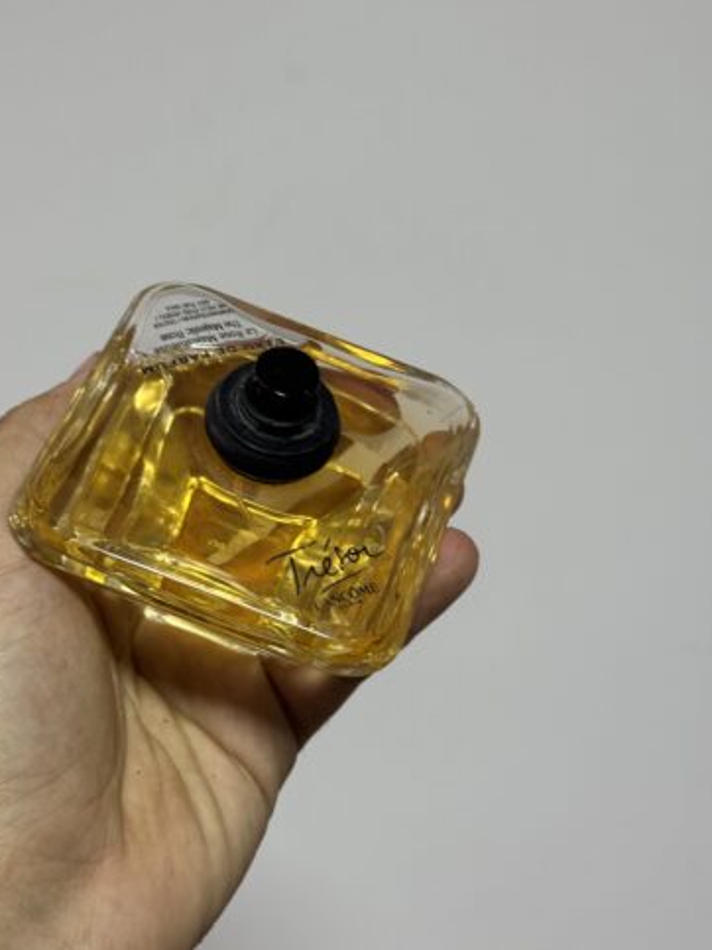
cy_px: 463
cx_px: 315
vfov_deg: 33.8
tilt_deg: -16.8
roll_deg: -0.2
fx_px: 1564
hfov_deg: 25.6
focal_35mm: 57
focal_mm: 6.76
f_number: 1.78
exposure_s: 1/50
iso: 64
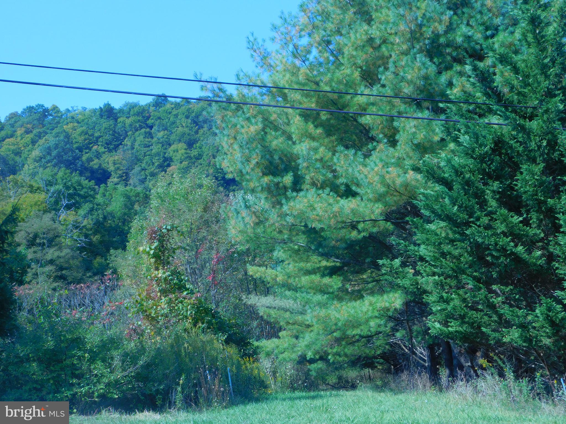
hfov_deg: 37.5
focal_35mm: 51
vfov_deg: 28.6
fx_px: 834
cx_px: 283
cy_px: 212
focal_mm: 9
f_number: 3.8
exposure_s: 1/500
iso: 125
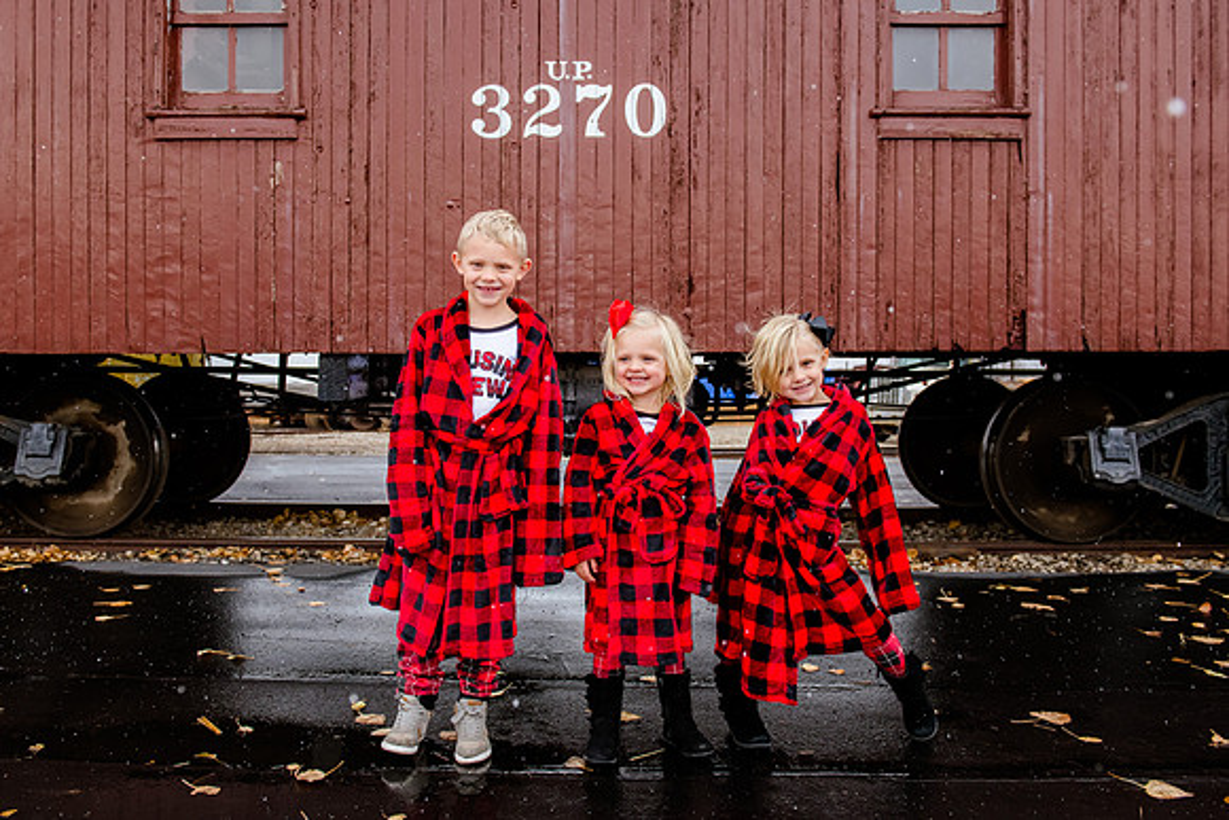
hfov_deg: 58.7
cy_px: 371
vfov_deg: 41.2
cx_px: 564
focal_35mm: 32
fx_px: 1091
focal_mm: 28
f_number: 5
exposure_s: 1/640
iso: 800
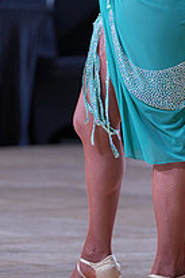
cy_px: -54
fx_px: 3868
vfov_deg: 4.1
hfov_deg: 2.7
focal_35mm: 501
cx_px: 130
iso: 800
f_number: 4
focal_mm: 178
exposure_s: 1/400
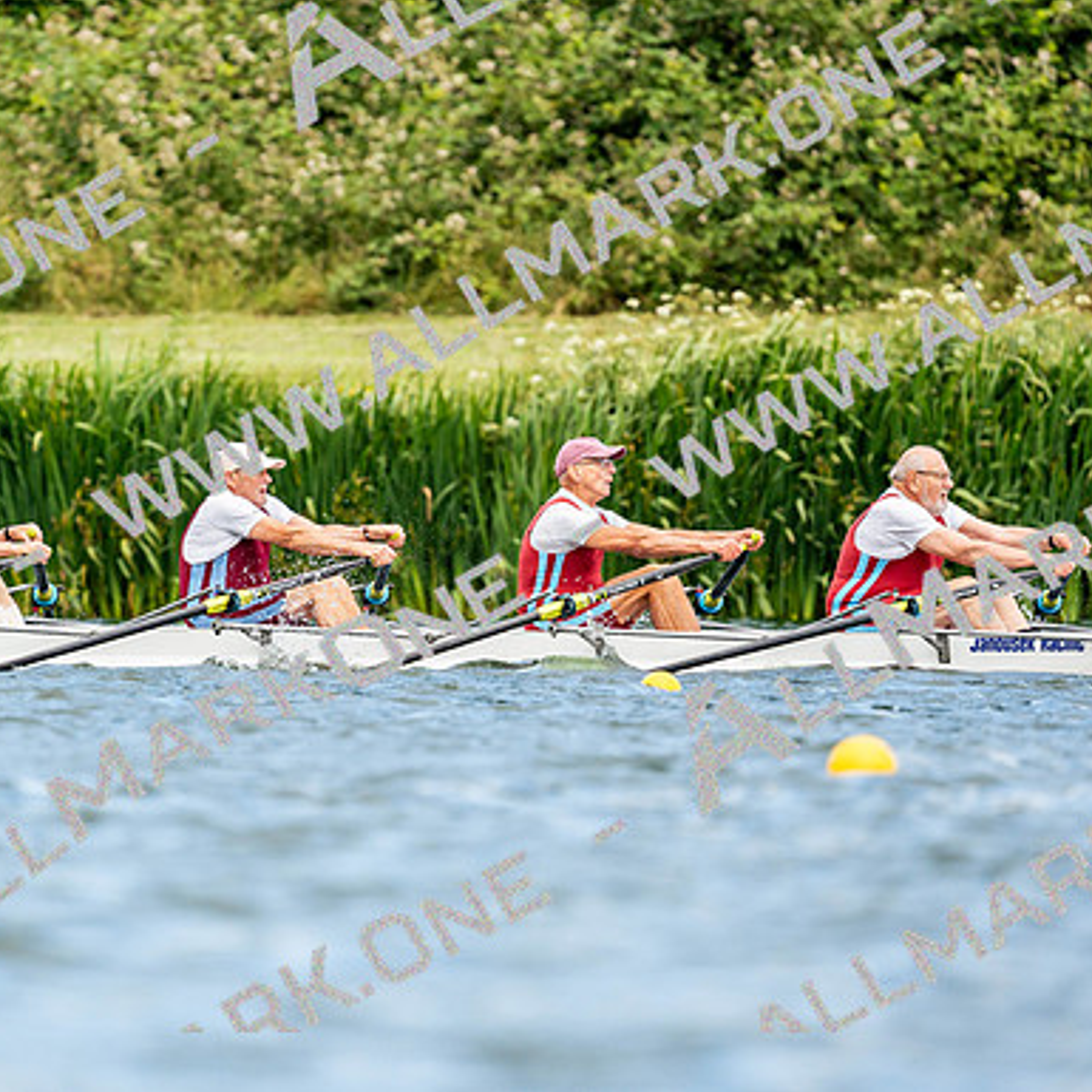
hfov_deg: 2.5
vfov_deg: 2.5
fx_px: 25019
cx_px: 442
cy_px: 546
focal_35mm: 701
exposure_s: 1/2000
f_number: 6.3
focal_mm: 547
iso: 640
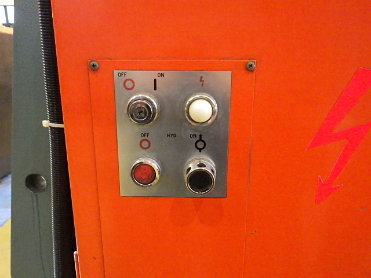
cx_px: 186
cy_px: 139
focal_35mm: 28
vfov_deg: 49.7
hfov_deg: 63.4
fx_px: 300
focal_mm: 5
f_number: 3.5
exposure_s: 1/45
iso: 1250
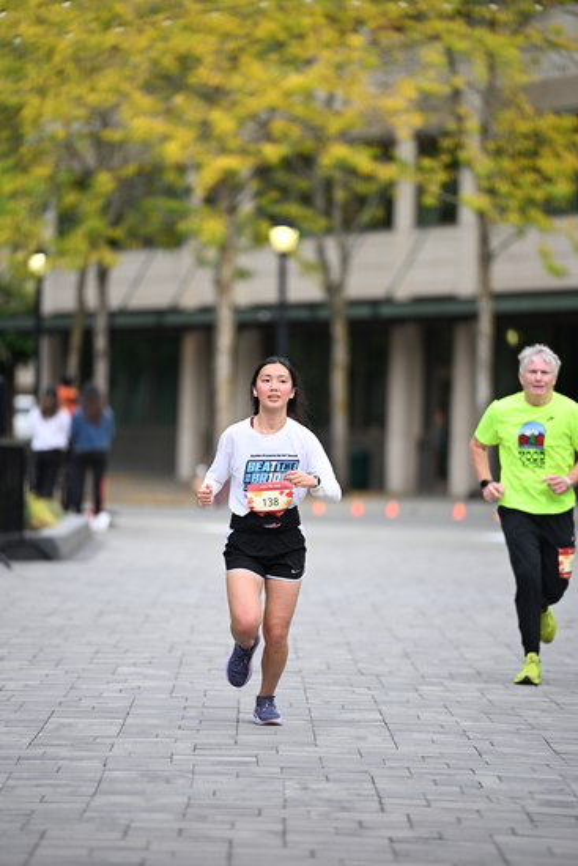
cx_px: 289
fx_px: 4813
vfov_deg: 10.3
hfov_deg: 6.9
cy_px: 433
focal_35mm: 200
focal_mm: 200
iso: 640
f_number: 2.8
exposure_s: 1/1600
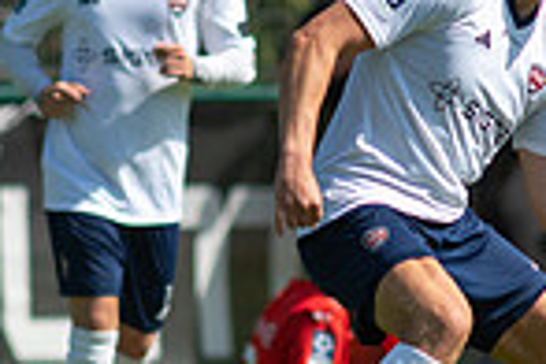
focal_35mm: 1778
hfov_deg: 1.2
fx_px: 26964
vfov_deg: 0.8
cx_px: 1044
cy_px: 95
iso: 140
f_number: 3.2
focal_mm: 300
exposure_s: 1/2500
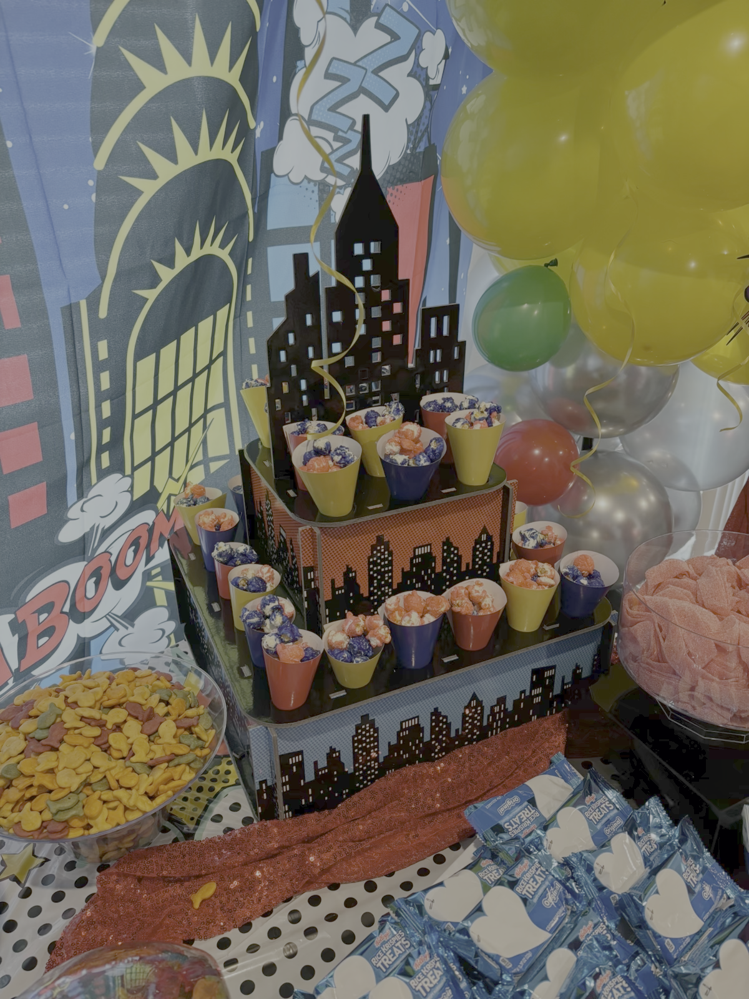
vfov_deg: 67.3
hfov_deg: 53.1
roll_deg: +0.4
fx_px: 750
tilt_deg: -26.3
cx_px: 374
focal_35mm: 26
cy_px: 500
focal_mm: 5.96
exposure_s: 1/60
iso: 320
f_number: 1.6
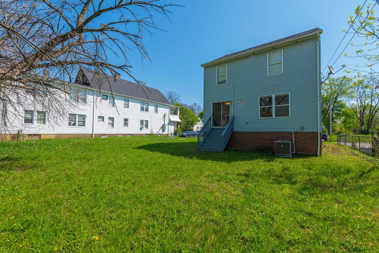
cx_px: 194
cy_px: 126
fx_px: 158
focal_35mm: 15
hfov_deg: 100.4
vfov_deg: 77.3
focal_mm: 14
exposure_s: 1/640
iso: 100
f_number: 8
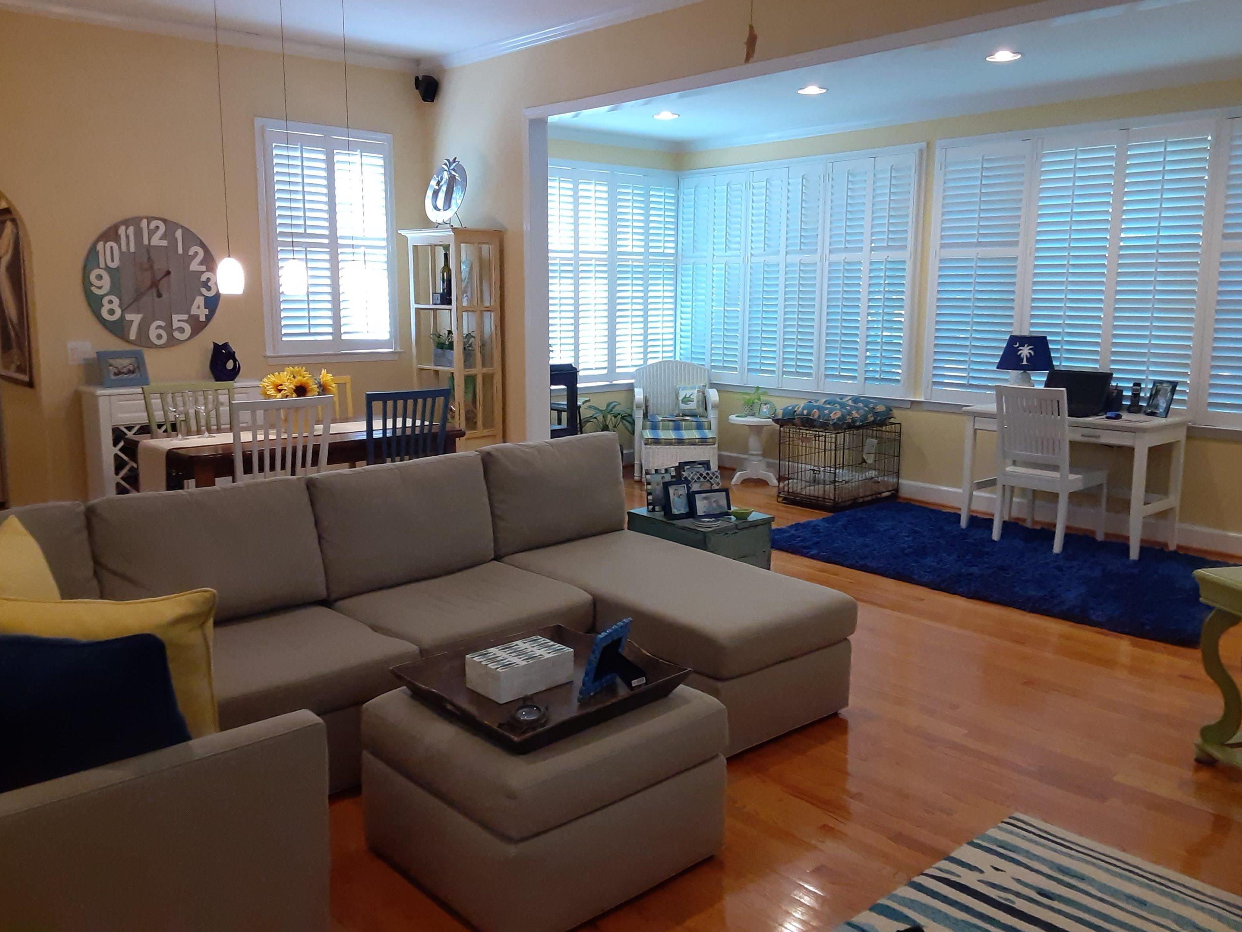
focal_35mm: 28
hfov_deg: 63.4
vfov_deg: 49.7
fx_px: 1005
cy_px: 455
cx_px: 634
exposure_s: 1/60
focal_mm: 2.91
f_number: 1.9
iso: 200
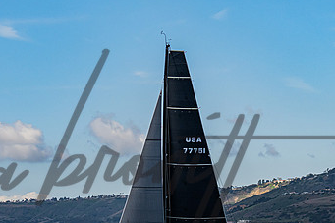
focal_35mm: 237
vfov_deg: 5.8
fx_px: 2204
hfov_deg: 8.7
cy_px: 111
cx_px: 180
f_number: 5.6
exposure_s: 1/3200
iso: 400
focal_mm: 105
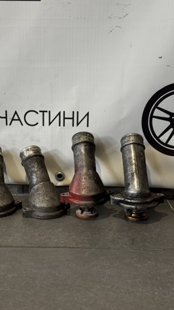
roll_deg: -0.5
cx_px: 63
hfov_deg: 22.6
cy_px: 155
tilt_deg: -15.1
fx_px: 435
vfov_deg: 39.2
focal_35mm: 53
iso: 50
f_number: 1.78
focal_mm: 6.76
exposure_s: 1/50
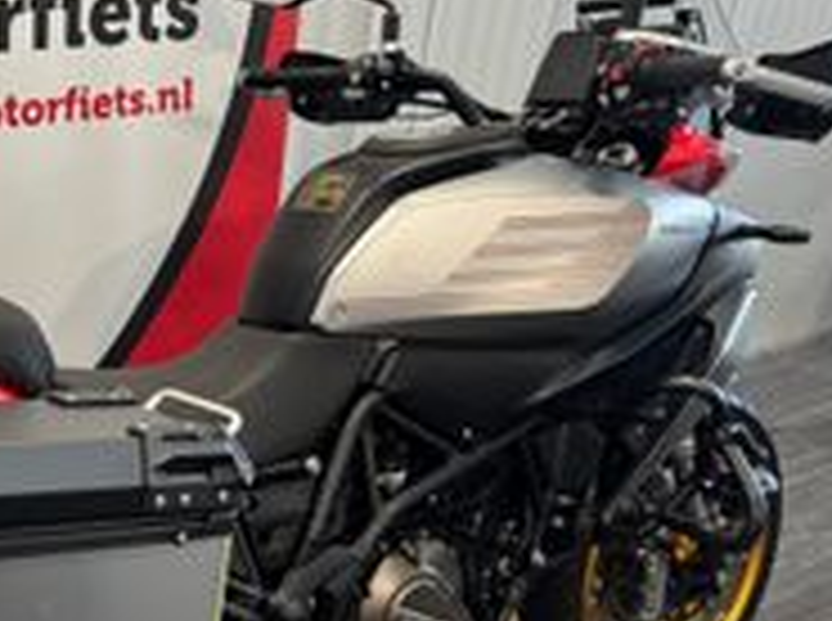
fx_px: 1247
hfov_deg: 34.0
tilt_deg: -24.8
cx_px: 22
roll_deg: -0.9
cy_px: 414
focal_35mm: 52
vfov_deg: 27.8
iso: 200
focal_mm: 6.76
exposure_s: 1/50
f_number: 1.78
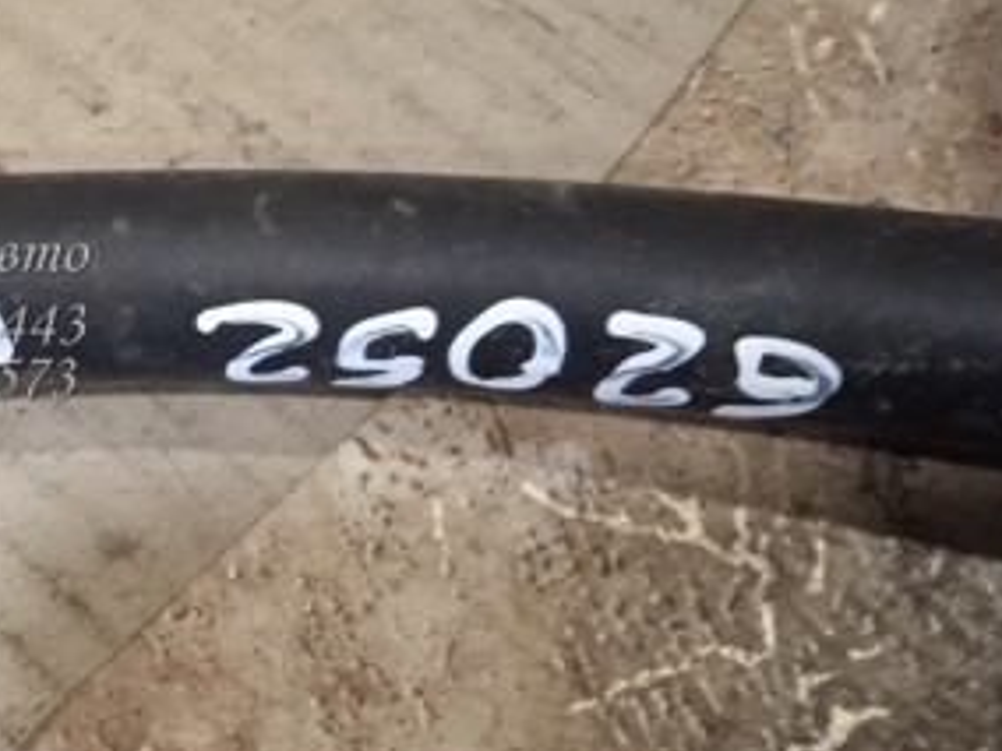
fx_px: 1824
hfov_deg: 28.1
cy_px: 351
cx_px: -85
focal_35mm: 63
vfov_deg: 23.3
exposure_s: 1/14.3
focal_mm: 3.43
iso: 1081
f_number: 2.2
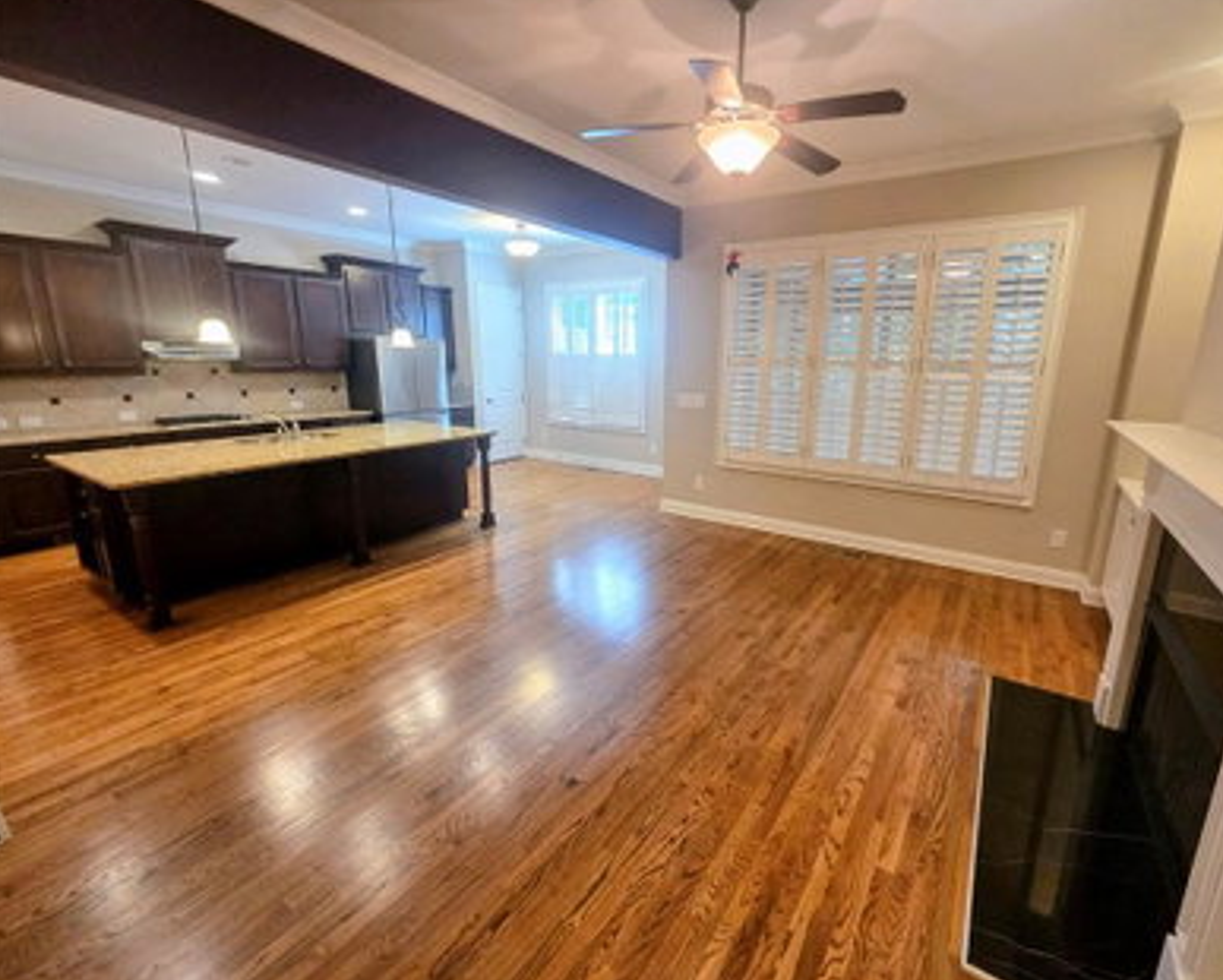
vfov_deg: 88.0
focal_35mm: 14
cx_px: 656
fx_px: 507
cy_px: 484
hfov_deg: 100.5
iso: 400
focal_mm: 2.2
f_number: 2.2
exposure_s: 1/60
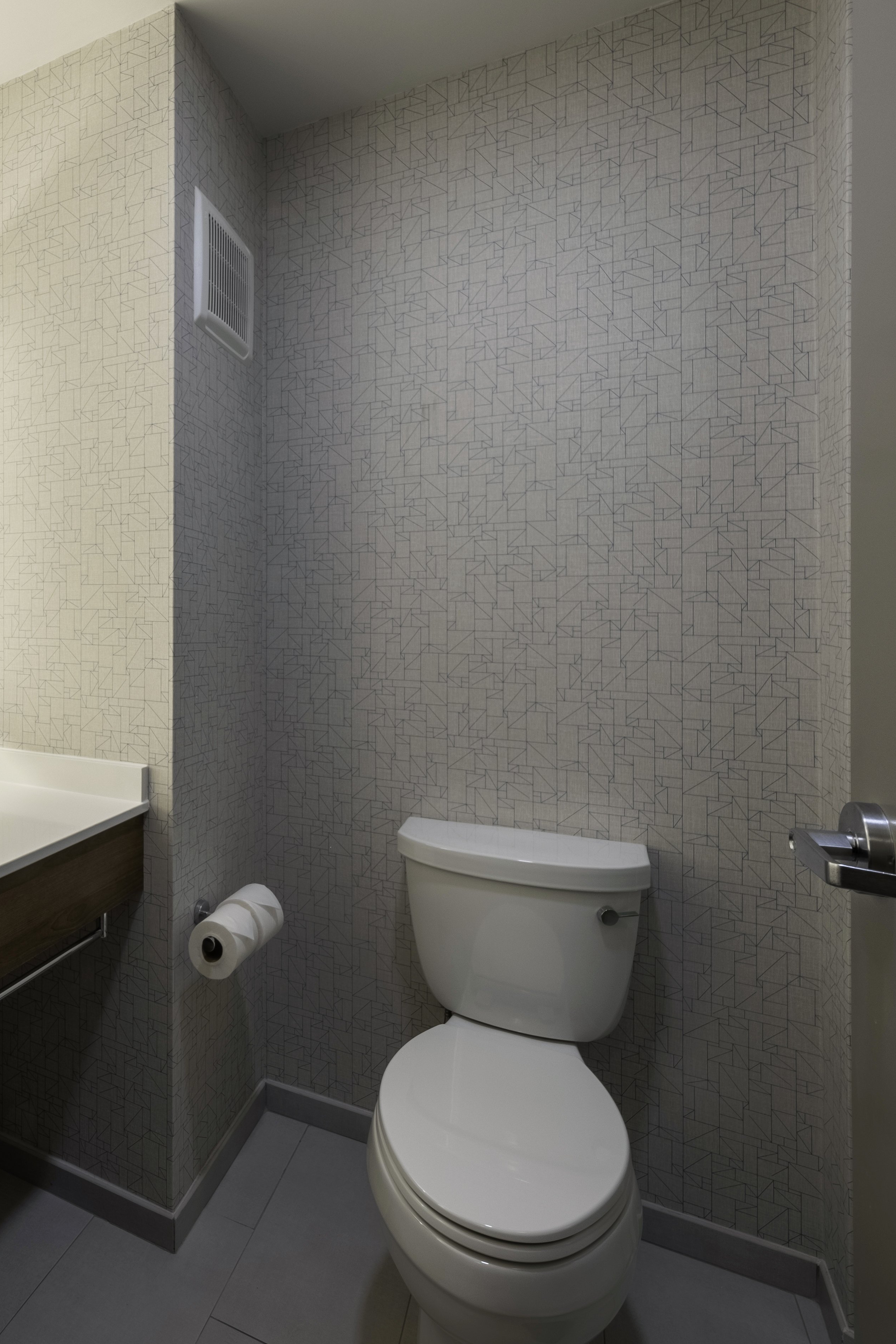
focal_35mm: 19
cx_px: 170
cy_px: 650
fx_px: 709
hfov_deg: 59.1
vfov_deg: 86.9
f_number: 11
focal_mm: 8
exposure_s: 1/35
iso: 200
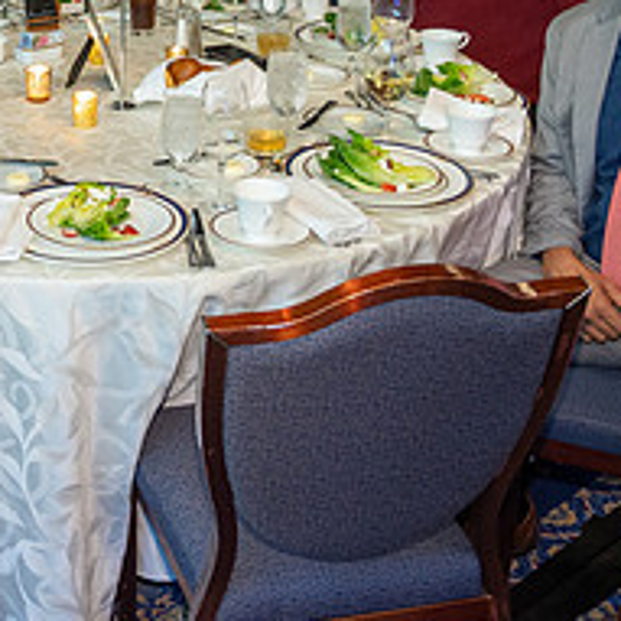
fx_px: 1258
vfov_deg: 26.7
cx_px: 52
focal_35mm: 62
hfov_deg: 26.7
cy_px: 52
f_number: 4
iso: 2500
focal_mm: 24
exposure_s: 1/30
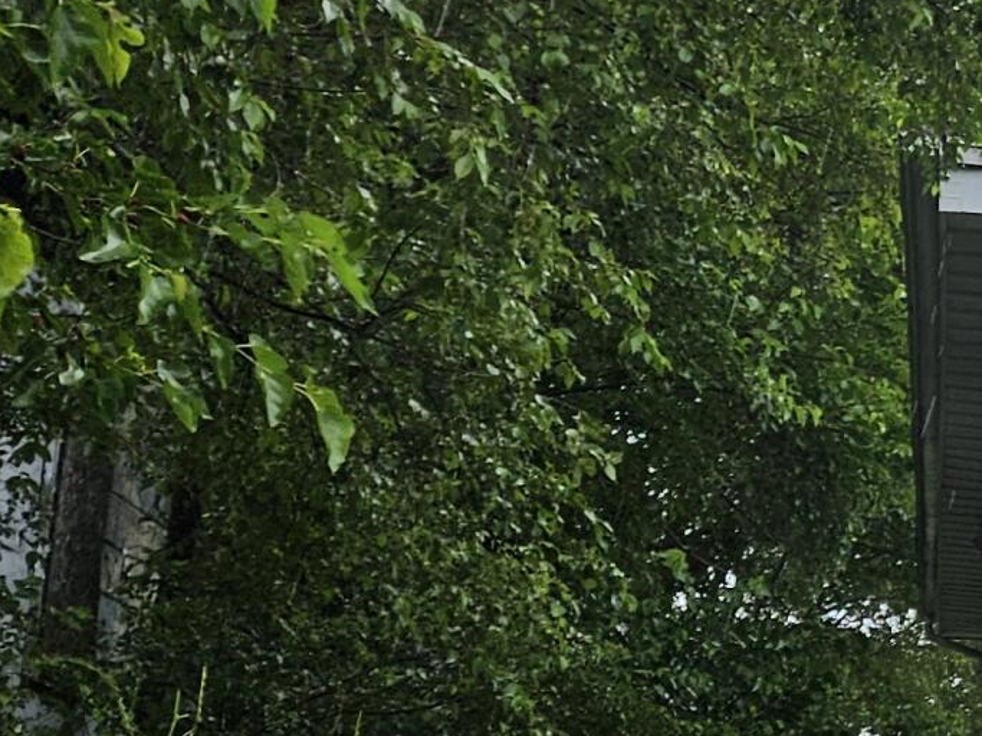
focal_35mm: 101
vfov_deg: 14.5
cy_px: 635
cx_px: 1914
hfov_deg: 15.7
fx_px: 2865
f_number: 1.8
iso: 25
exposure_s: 1/263
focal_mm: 5.4
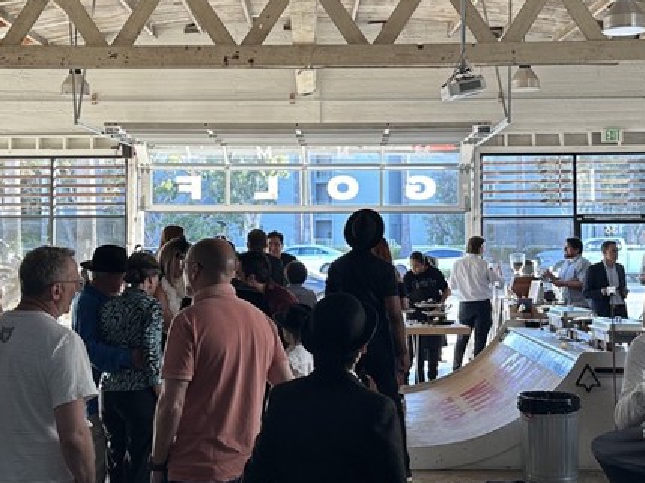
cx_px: 319
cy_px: 187
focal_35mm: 56
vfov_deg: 26.0
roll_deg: -0.1
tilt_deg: +2.5
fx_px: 1043
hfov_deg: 34.4
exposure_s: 1/117
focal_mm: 6.86
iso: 100
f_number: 1.78
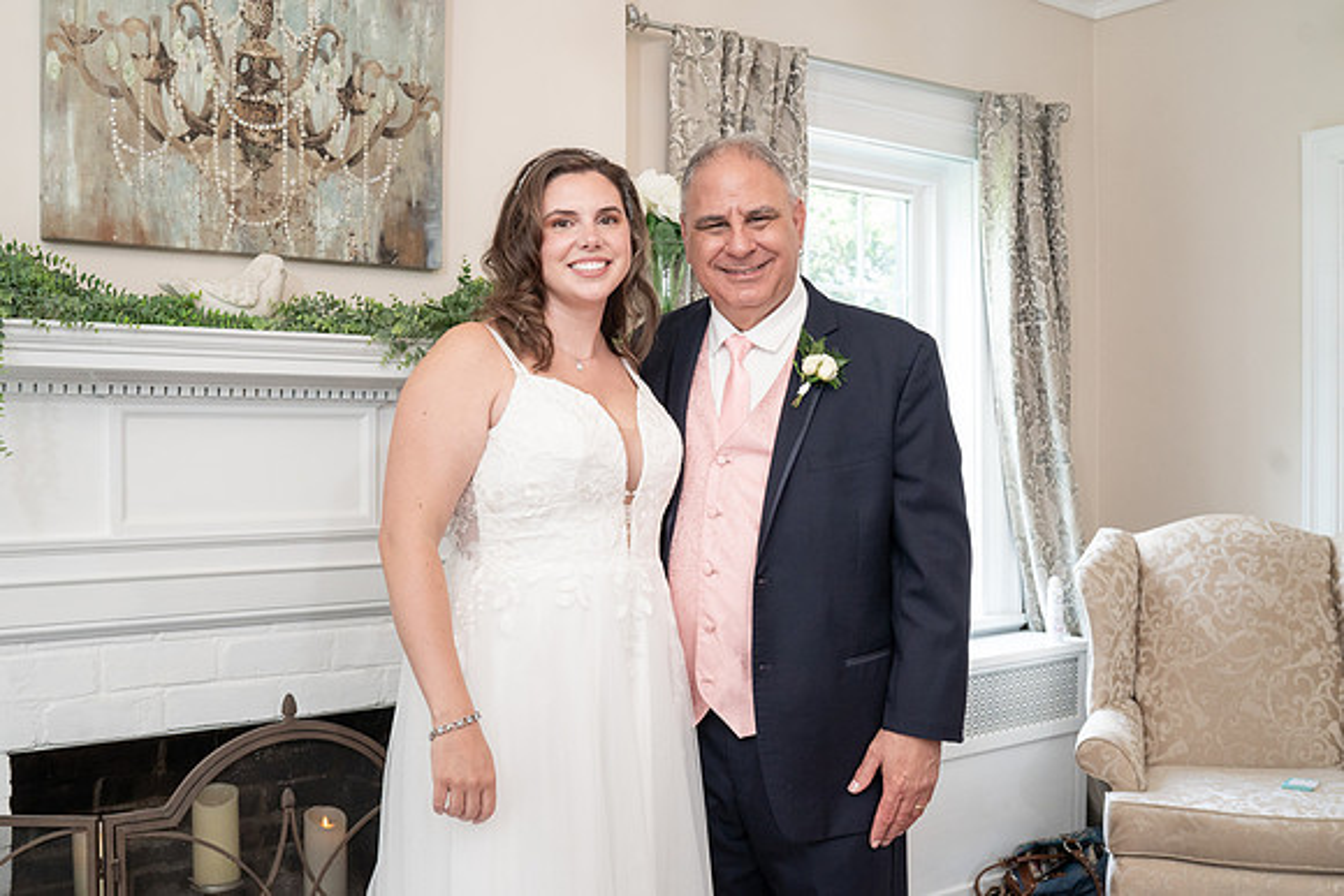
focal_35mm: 37
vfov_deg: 36.4
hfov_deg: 52.4
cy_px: 451
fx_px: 1365
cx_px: 648
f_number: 5.6
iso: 2000
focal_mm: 35
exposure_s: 1/200
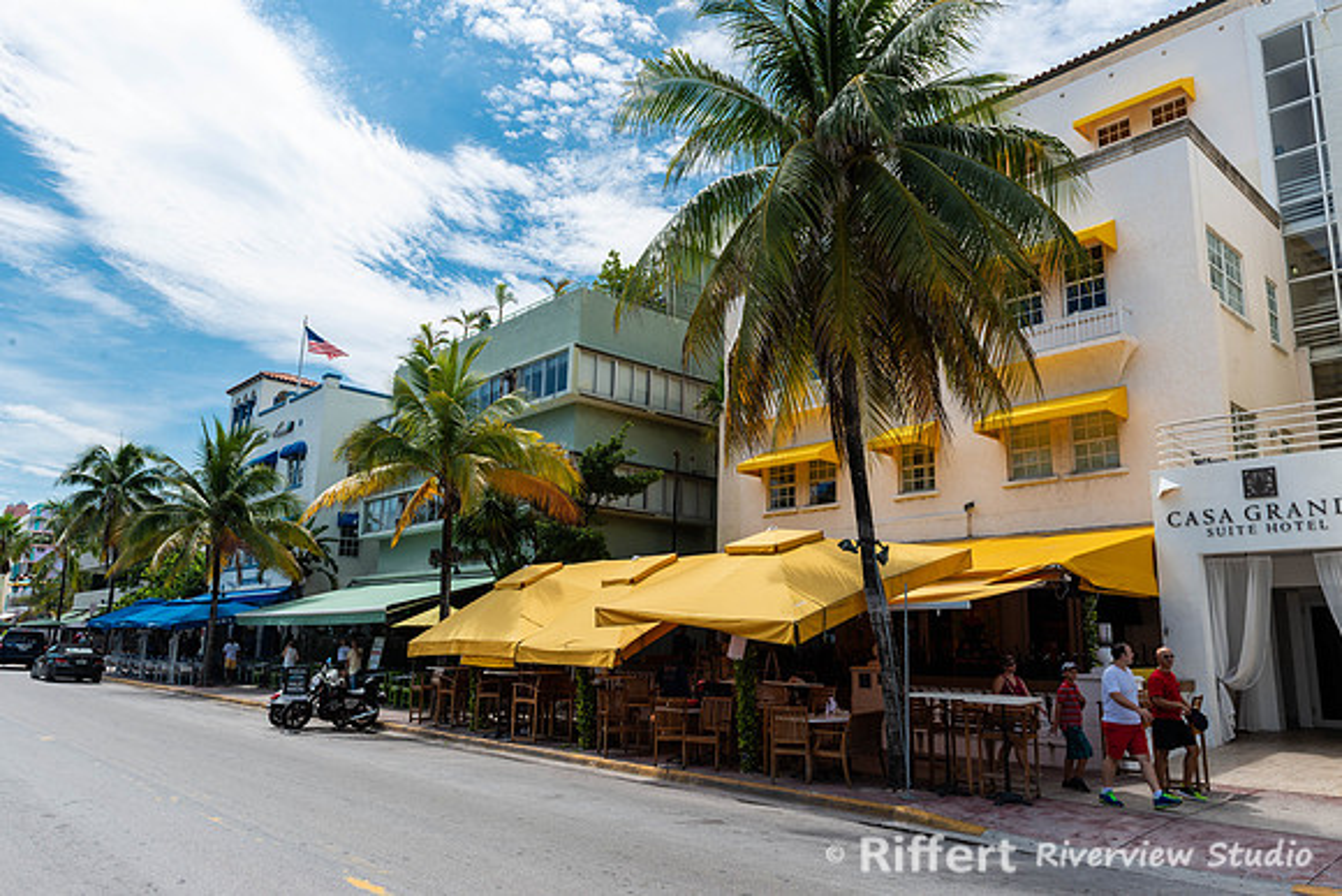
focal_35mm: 25
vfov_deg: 51.4
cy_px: 448
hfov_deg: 71.6
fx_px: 931
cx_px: 671
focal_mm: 24
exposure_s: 1/125
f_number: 11
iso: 100
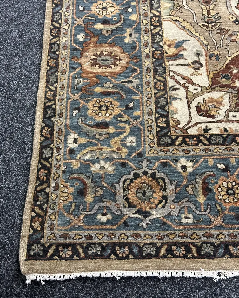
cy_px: 151
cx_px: 121
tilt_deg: -59.8
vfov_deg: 36.7
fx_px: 451
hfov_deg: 29.7
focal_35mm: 51
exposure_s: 1/33
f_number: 1.78
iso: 320
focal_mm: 6.86
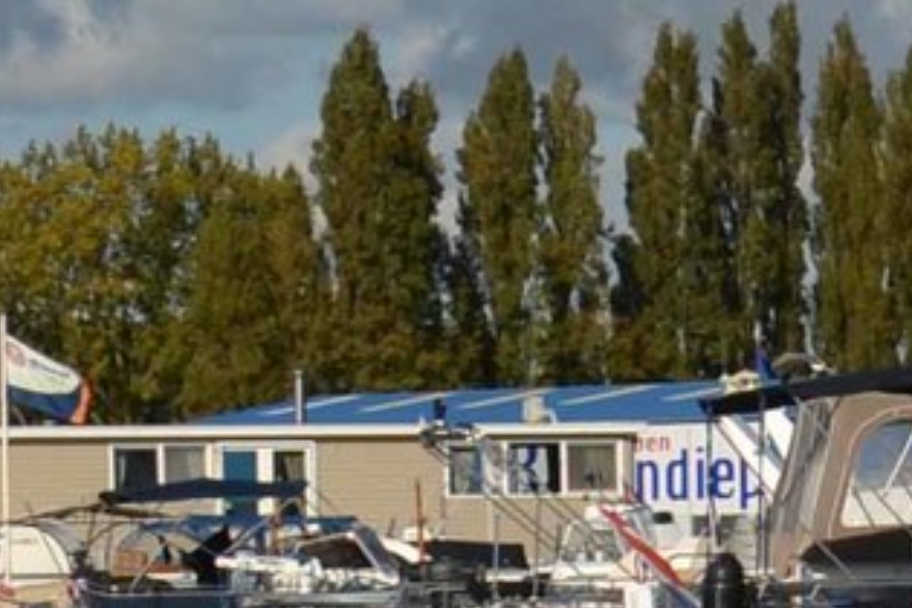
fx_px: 7245
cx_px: 3231
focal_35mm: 286
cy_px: 491
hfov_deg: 6.3
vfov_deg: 4.8
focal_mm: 24
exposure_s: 1/400
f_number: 10
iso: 100
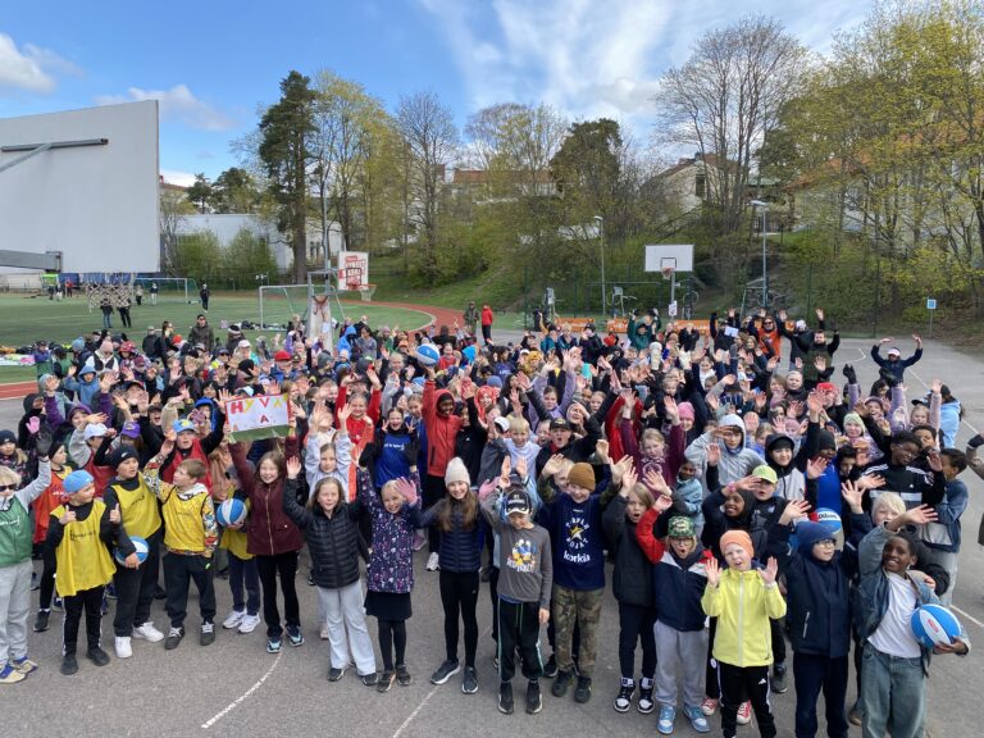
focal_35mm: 26
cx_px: 492
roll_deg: -0.4
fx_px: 739
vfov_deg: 53.1
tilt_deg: -6.9
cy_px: 369
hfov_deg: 67.3
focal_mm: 4.25
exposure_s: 1/728
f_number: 1.8
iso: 32
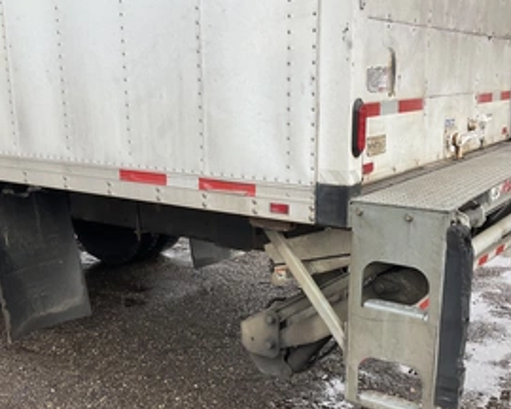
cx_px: 271
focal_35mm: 42
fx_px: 635
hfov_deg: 43.8
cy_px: 246
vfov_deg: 35.5
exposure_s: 1/358
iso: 25
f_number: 1.8
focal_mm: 3
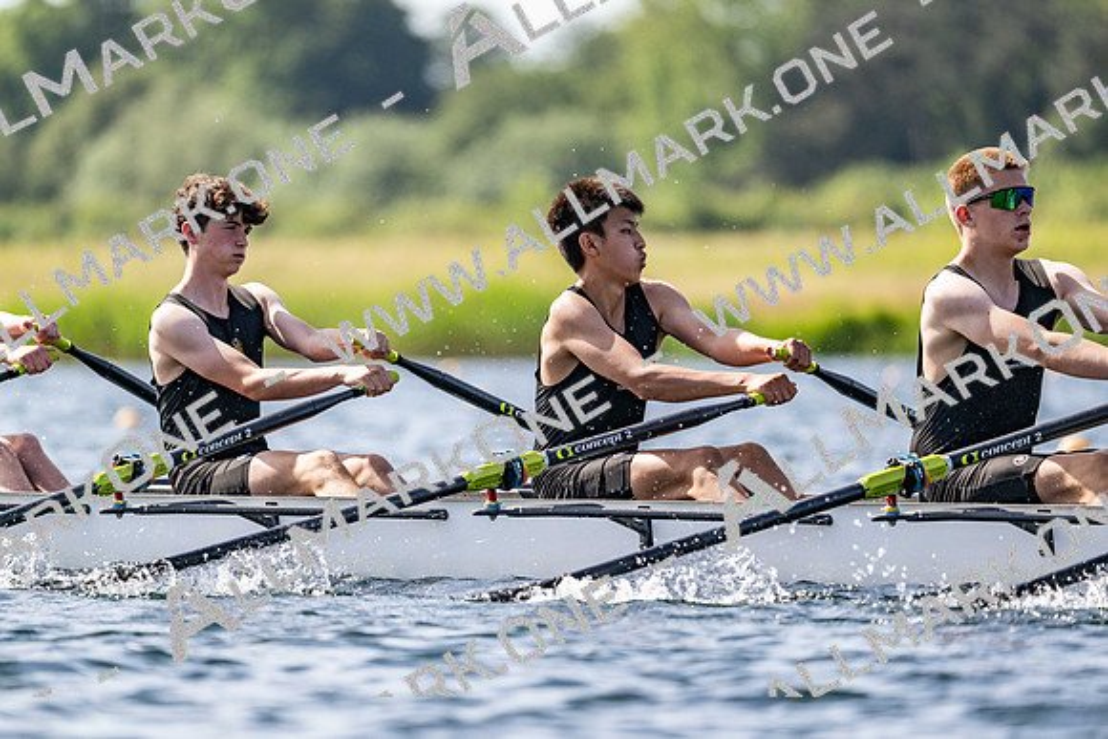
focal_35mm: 400
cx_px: 554
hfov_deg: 5.2
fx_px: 12313
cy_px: 370
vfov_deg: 3.4
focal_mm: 400
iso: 320
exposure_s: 1/2500
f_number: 4.5
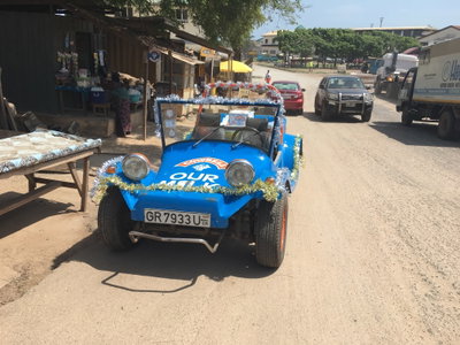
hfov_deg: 61.7
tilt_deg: -17.9
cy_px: 172
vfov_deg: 48.2
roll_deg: -0.9
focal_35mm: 29
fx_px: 385
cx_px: 230
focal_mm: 4.15
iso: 25
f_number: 2.2
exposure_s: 1/1350
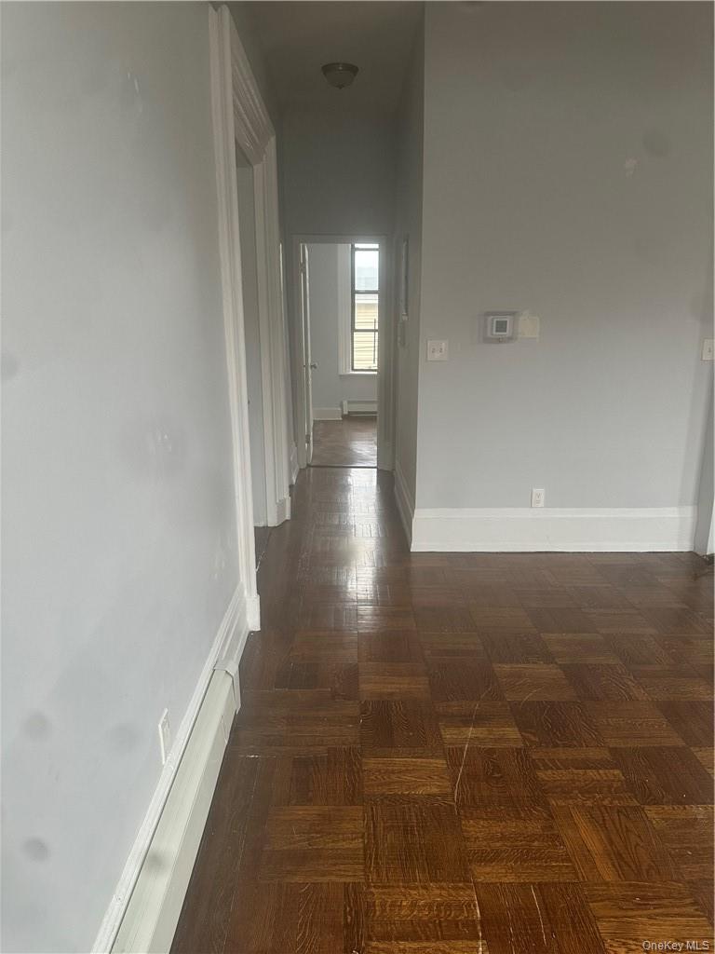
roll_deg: -0.7
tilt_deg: -13.4
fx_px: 661
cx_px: 358
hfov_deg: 56.8
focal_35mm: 24
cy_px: 477
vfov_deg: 71.6
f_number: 1.78
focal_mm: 6.86
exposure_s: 1/84
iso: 250
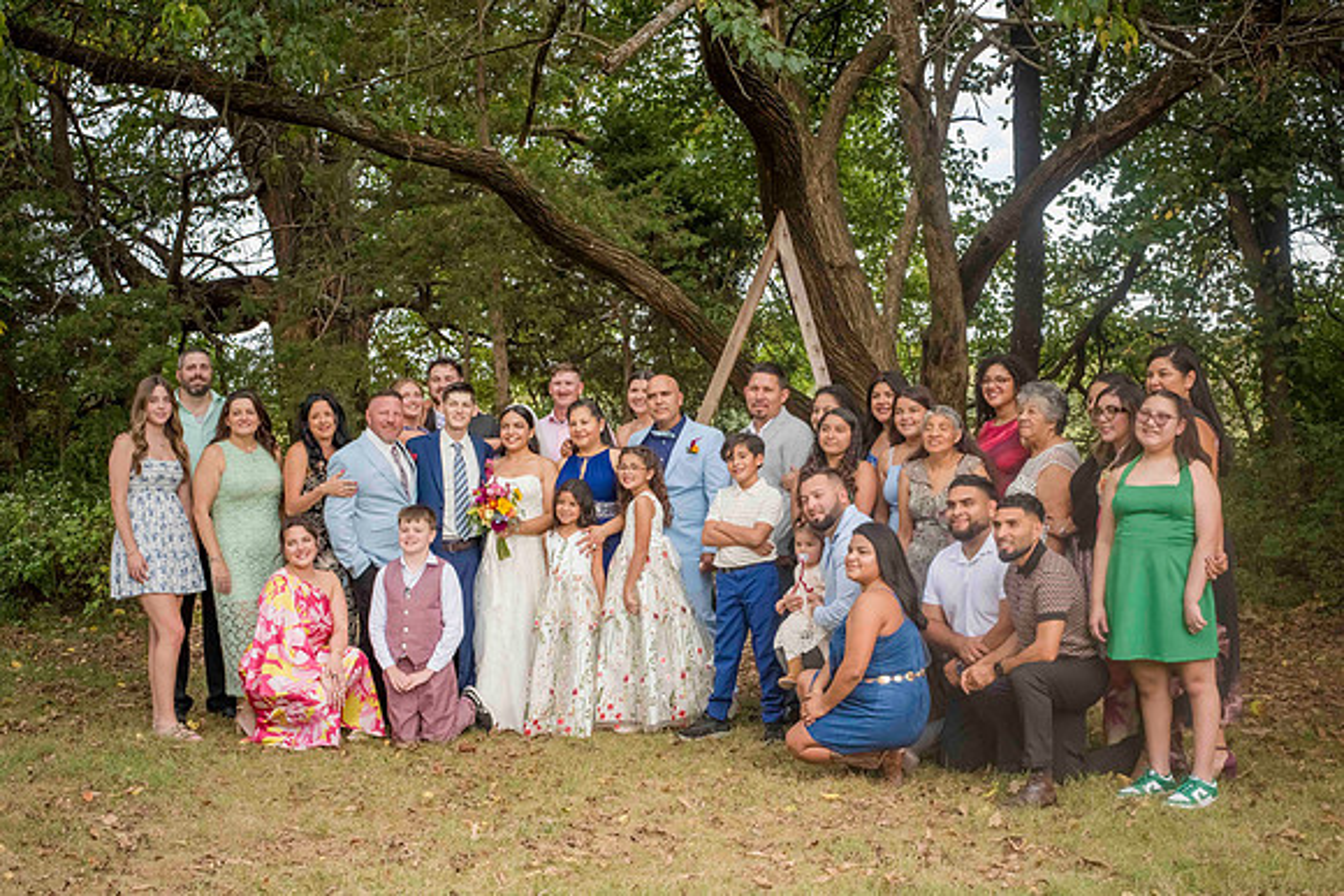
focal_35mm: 54
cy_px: 448
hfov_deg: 37.0
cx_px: 672
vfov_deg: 25.2
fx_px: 2009
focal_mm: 50
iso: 800
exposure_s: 1/250
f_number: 8
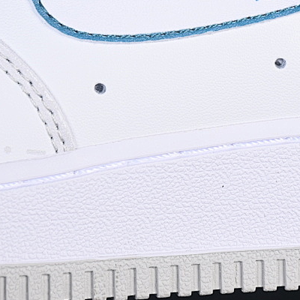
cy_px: 49
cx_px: 182
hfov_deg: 10.2
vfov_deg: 10.1
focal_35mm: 172
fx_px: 1686
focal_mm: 50
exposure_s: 1/80
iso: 160
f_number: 7.1
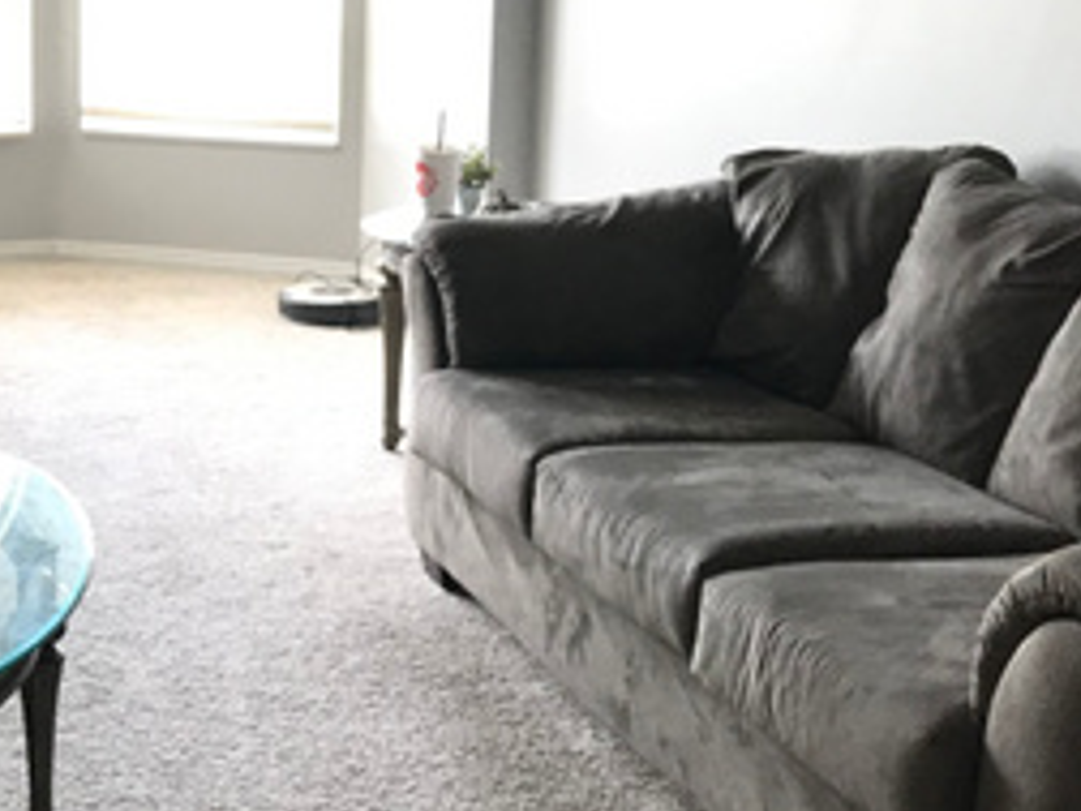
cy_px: 236
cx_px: -86
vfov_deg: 20.6
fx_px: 2217
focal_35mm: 71
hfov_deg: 25.5
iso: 20
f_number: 1.8
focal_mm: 3.99
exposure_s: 1/30
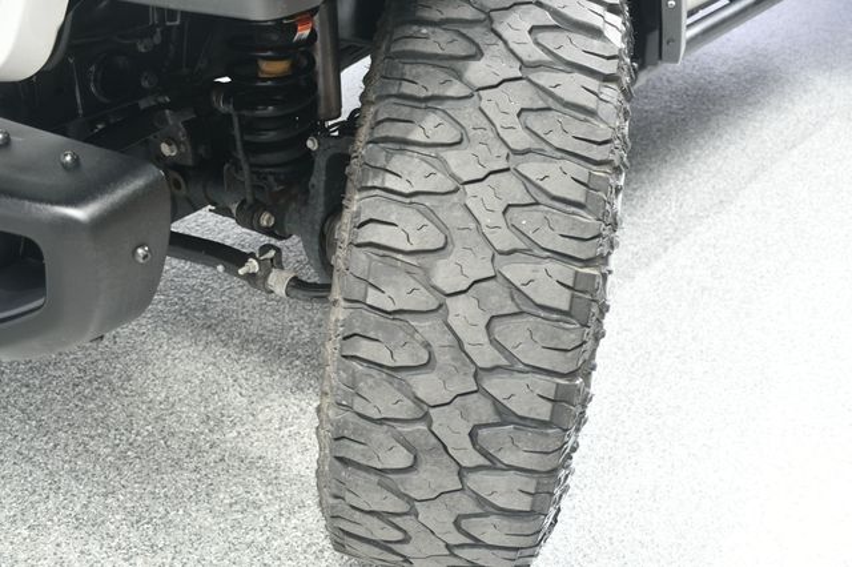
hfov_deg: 43.6
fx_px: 1064
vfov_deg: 29.8
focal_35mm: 45
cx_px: 426
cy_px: 284
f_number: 4
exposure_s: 1/160
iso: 100
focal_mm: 30
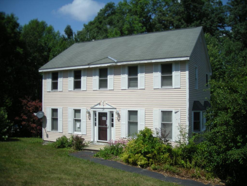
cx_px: 124
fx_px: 250
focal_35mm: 35
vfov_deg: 40.7
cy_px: 93
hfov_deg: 52.6
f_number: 5.7
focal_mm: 5.7
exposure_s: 1/362
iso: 50
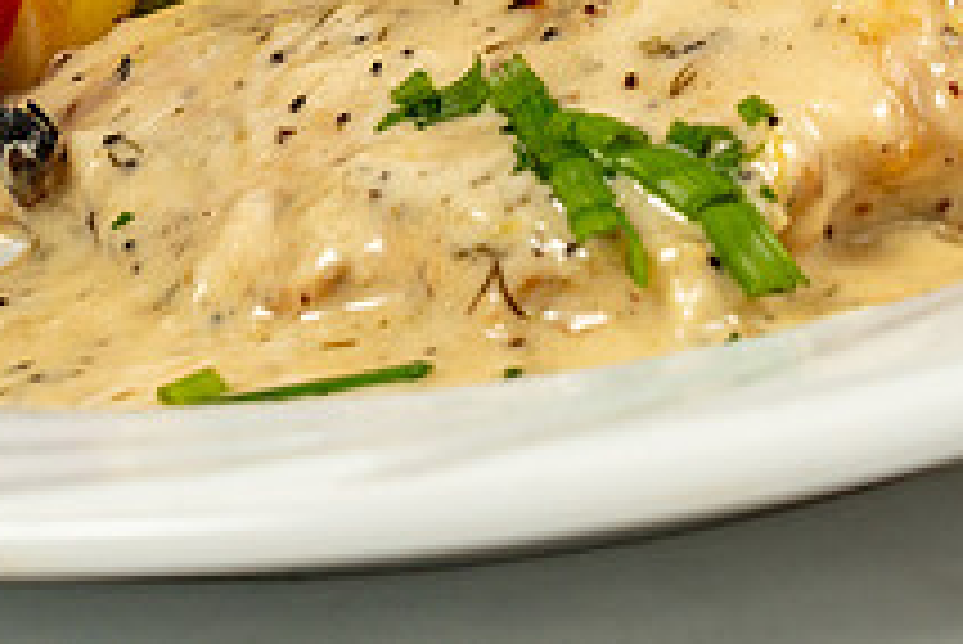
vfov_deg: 4.8
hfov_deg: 7.2
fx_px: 7602
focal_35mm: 284
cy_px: -218
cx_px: 482
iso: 800
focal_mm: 105
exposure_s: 1/200
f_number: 11
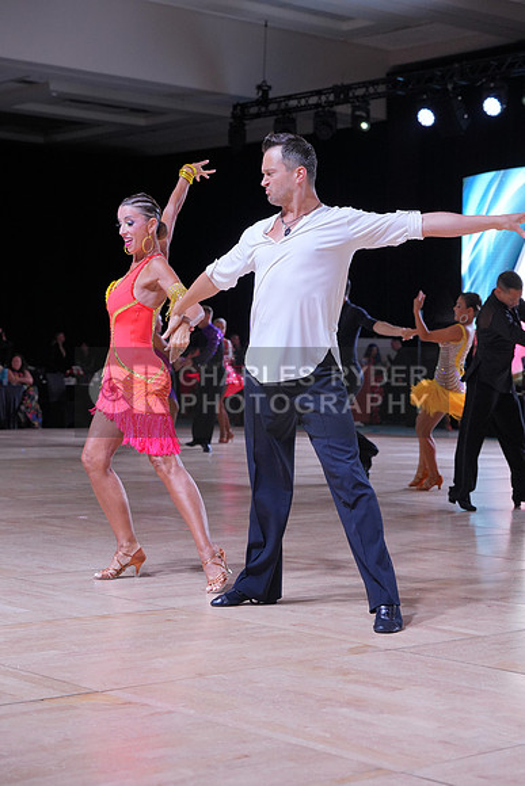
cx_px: 262
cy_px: 393
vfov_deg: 28.8
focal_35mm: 70
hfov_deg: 19.5
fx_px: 1530
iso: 1600
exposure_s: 1/400
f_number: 5.6
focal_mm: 70
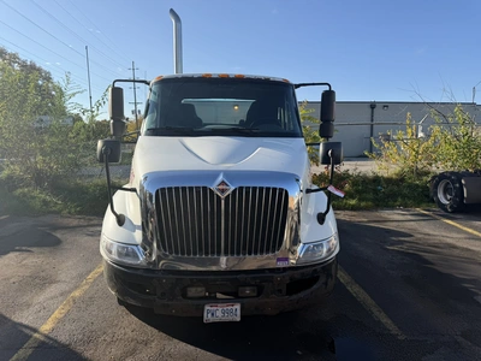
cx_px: 240
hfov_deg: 71.6
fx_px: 333
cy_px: 180
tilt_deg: -2.2
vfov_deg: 56.8
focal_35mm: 24
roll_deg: -2.7
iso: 80
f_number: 1.78
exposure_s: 1/3279
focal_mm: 6.76
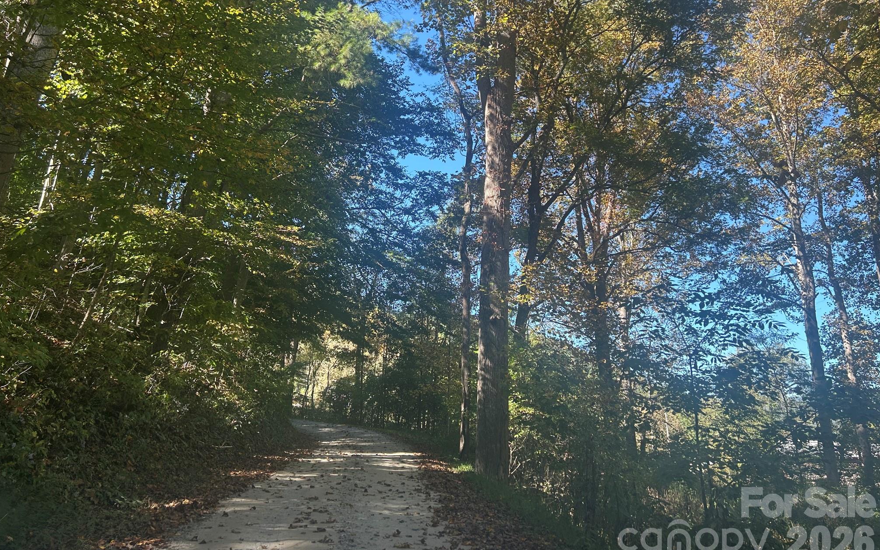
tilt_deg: +15.0
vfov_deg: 44.4
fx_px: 672
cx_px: 433
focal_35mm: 28
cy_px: 237
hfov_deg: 66.5
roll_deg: -1.3
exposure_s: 1/331
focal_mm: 5.7
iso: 50
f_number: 1.5
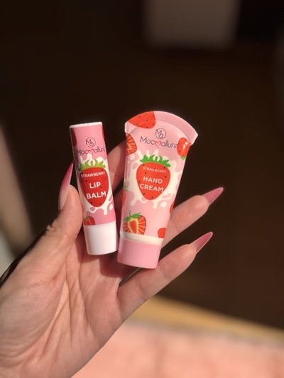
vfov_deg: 39.6
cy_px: 189
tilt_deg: -53.7
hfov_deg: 30.3
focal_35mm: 48
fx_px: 525
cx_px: 142
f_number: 1.78
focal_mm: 6.76
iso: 80
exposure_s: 1/7937
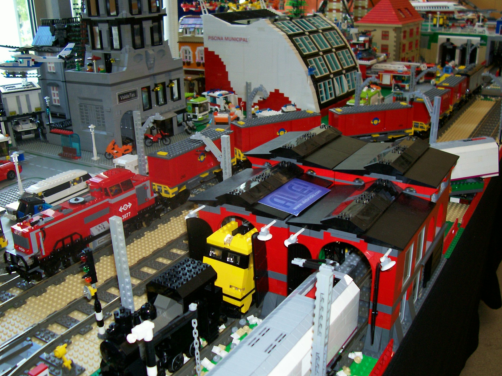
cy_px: 186
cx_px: 258
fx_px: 537
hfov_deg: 50.1
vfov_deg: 38.7
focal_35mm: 37
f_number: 2.7
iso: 80
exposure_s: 1/64
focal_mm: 5.6
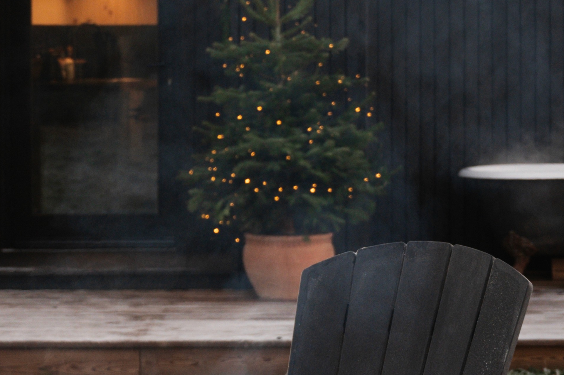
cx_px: 20
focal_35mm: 148
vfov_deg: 9.3
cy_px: 202
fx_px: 2317
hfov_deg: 13.7
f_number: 4
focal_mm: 47
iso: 800
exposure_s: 1/160
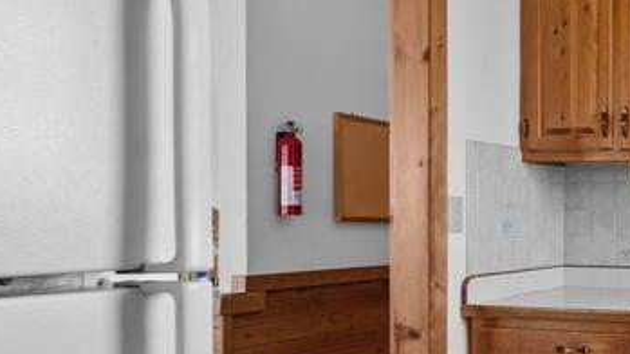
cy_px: 238
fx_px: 718
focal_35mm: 43
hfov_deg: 35.4
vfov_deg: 27.5
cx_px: 783
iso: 100
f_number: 8
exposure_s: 1/3
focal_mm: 14
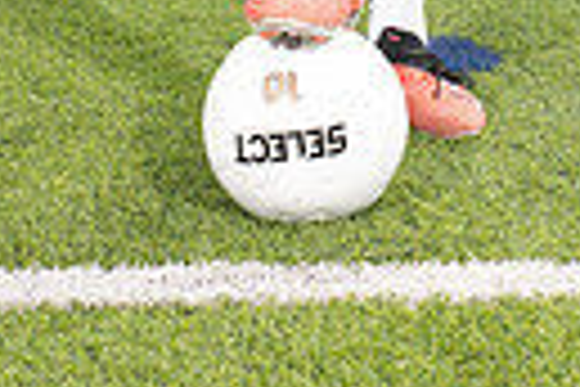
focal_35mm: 139
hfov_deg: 14.7
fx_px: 2239
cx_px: 360
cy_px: -554
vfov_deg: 8.9
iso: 125
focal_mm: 40
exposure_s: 1/320
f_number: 7.1
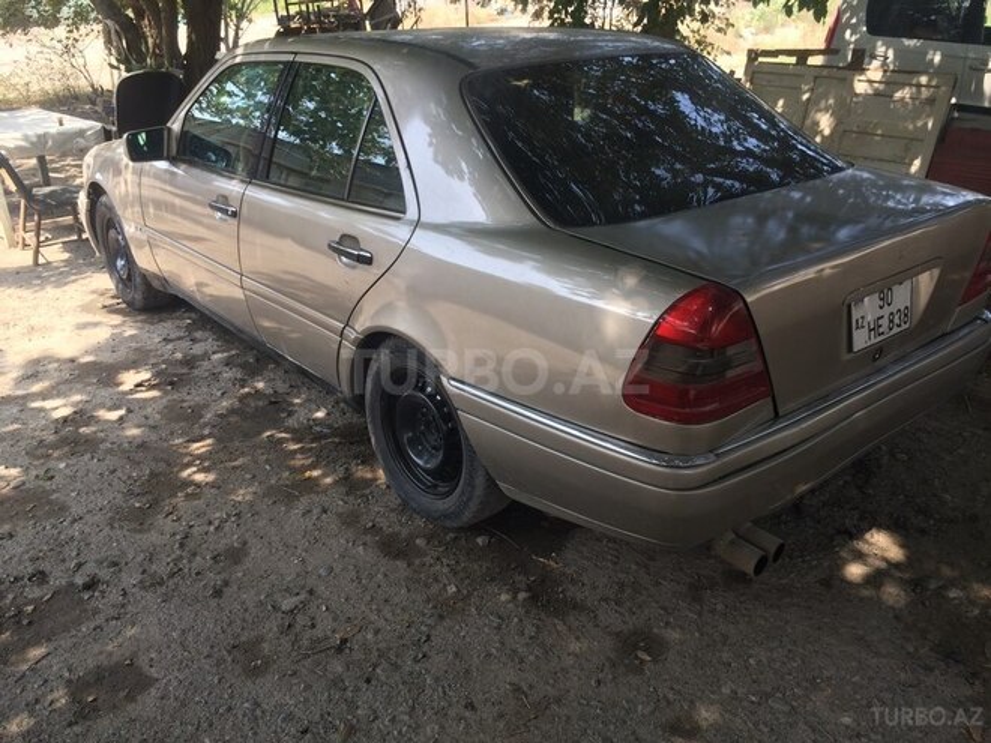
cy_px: 372
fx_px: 830
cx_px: 496
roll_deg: +3.5
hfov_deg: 61.7
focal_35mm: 29
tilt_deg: -27.0
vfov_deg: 48.2
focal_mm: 4.15
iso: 32
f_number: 2.2
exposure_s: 1/255
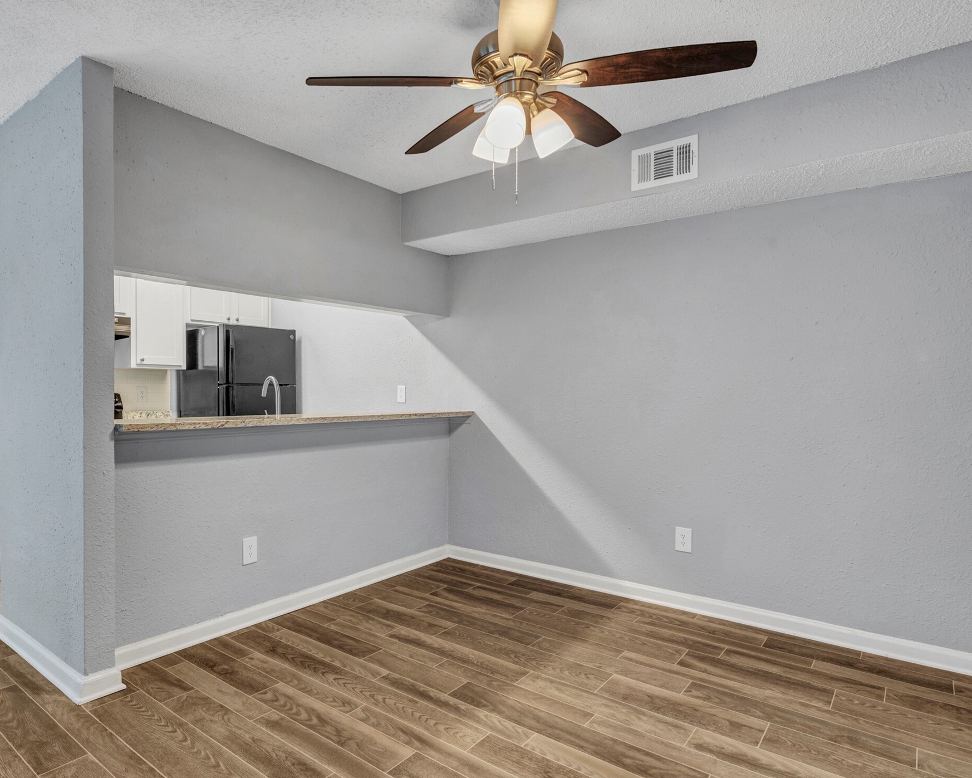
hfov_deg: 77.0
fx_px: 604
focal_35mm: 21
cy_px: 400
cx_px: 401
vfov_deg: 65.5
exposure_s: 1/8
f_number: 7.1
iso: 320
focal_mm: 18
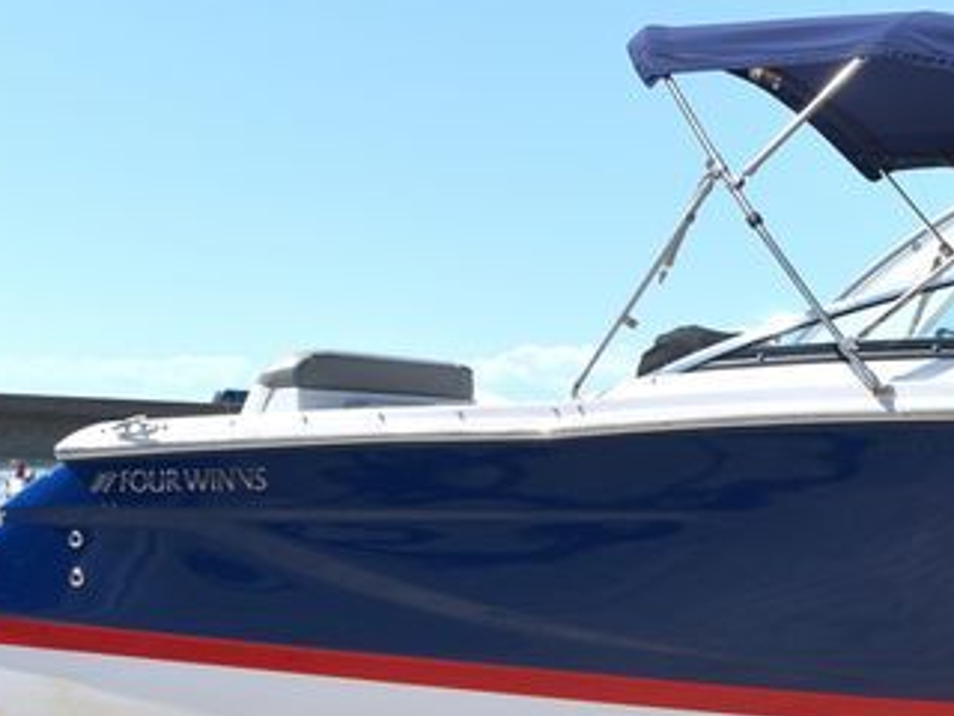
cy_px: 430
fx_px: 2039
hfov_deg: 24.2
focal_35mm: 74
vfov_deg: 19.9
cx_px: 1103
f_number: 8
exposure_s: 1/250
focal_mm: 24
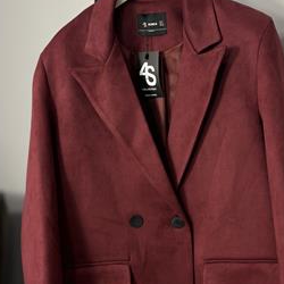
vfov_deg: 24.6
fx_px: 650
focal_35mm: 70
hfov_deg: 24.6
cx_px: 161
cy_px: 171
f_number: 1.78
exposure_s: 1/100
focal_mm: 6.86
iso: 200
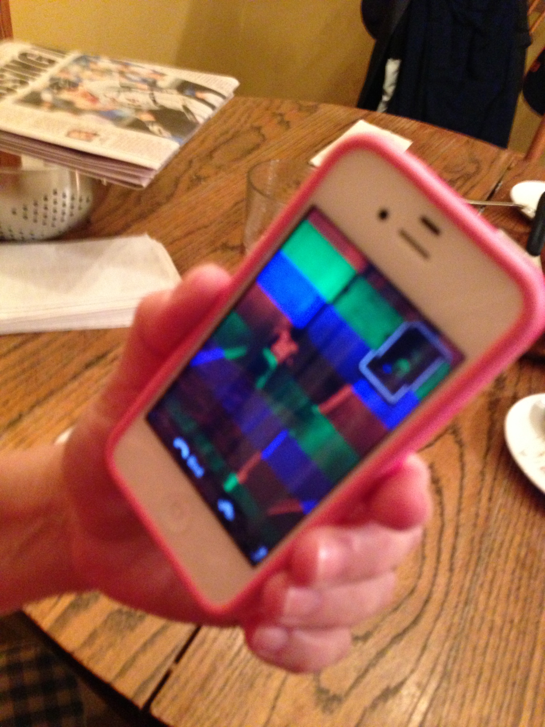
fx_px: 693
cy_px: 364
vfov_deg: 55.4
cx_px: 272
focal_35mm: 33
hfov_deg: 42.9
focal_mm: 4.13
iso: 640
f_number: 2.4
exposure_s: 1/15
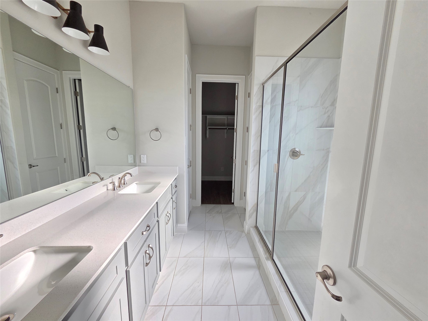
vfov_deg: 89.9
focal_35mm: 13
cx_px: 214
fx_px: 161
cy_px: 160
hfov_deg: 106.2
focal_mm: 2.2
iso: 200
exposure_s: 1/359
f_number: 2.2
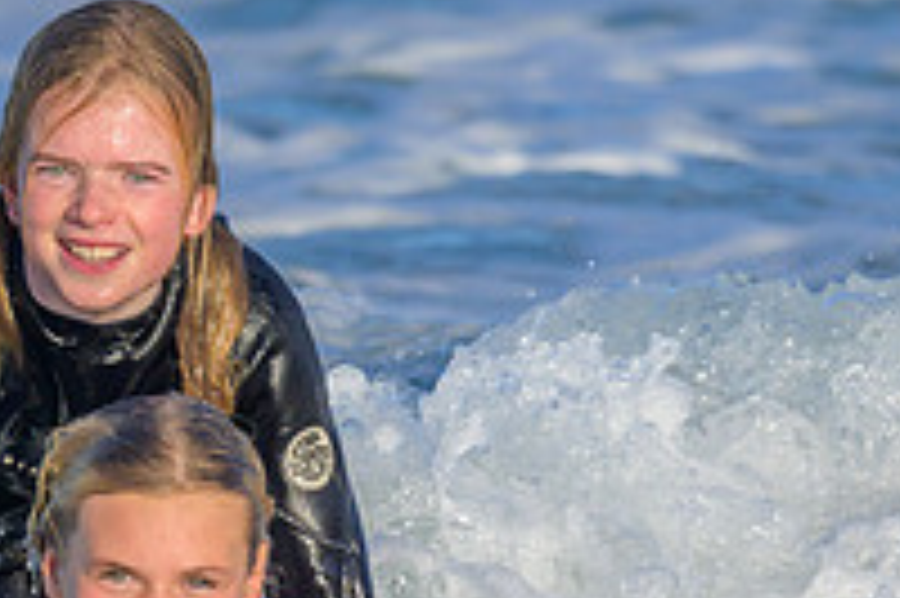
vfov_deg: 0.4
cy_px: 592
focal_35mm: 3182
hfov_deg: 0.6
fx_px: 79483
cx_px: 197
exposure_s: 1/2000
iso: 280
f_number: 6.3
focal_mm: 800
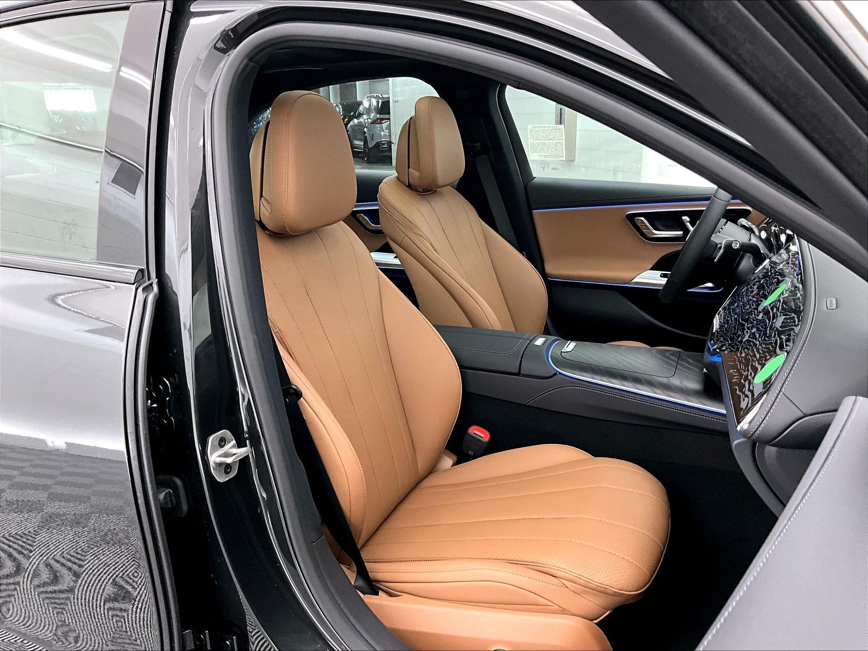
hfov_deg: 61.7
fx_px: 727
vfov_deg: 48.2
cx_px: 434
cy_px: 326
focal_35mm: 29
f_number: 1.8
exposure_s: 1/40
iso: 250
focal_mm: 3
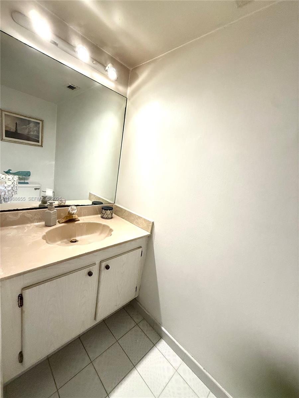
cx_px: 150
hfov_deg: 85.7
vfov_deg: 102.1
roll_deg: -10.1
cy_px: 199
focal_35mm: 14
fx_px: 161
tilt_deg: -10.9
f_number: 2.2
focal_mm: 2.22
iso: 320
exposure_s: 1/120
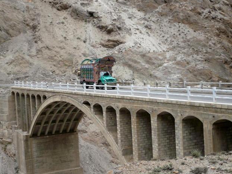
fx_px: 402
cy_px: 84
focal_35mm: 60
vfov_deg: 24.4
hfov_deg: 32.2
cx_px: 113
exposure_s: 1/250
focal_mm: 9.6
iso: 100
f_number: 4
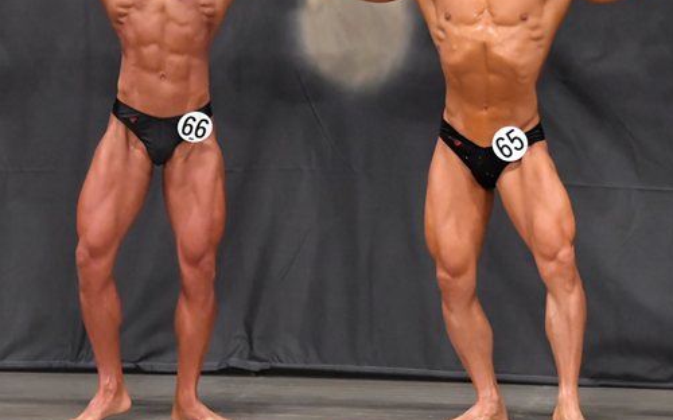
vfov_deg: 3.8
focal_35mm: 343
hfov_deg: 6.1
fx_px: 6288
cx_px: 219
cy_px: 140
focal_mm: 145
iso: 6400
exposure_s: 1/400
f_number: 5.6
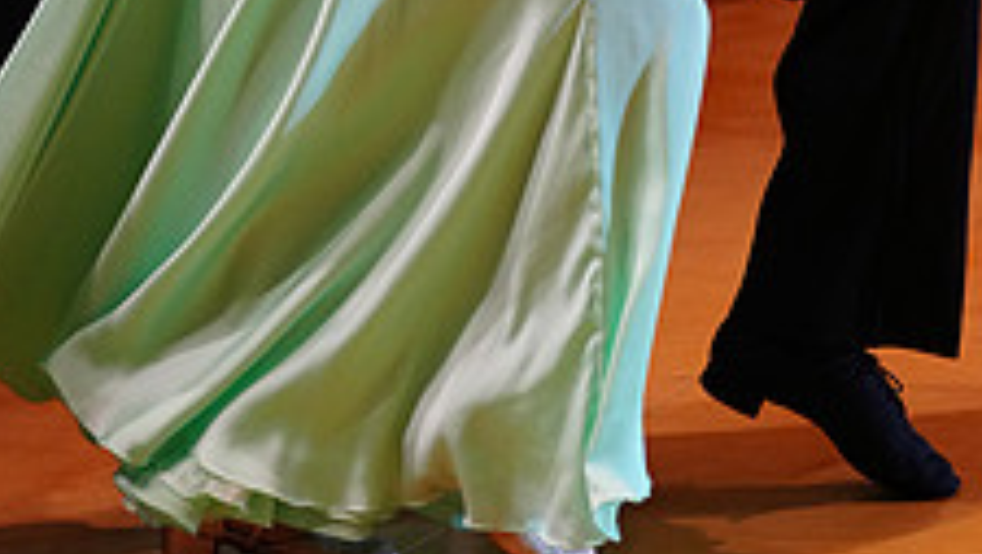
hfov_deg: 11.4
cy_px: -401
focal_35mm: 189
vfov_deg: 6.3
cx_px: 679
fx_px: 4925
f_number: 2.8
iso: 2500
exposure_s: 1/400
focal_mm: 70
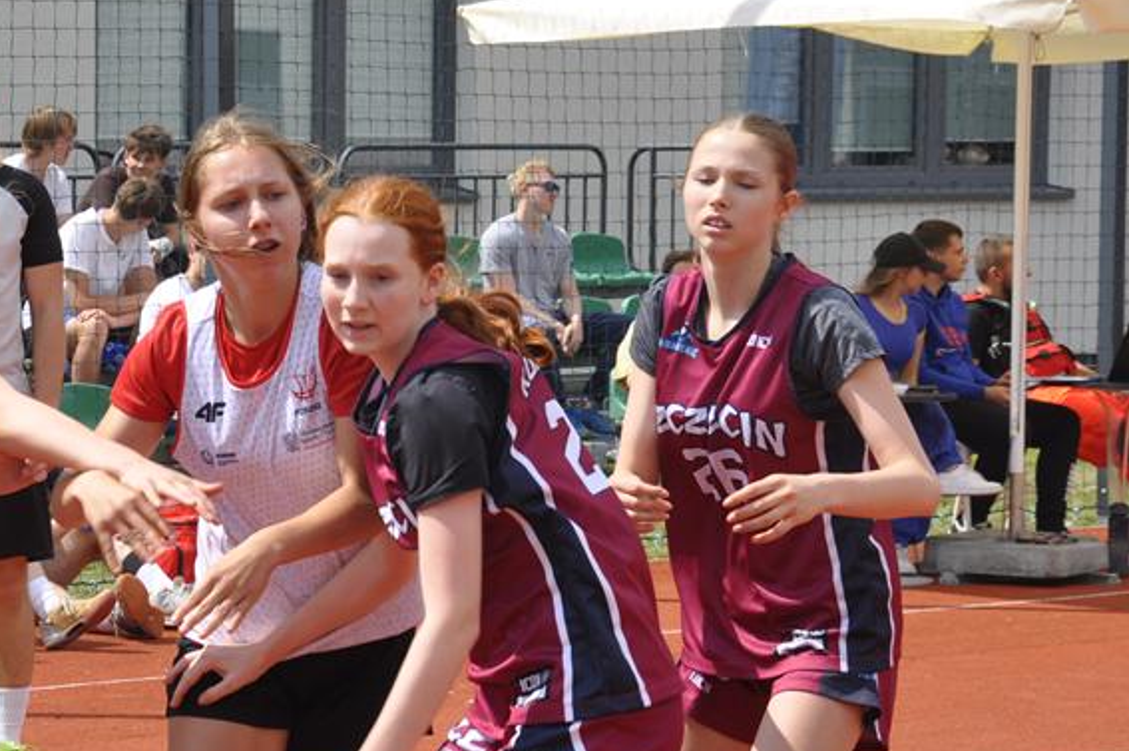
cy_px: 430
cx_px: 271
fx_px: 4919
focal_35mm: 157
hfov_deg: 13.0
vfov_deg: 8.7
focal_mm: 58
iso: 200
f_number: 9
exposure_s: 1/320
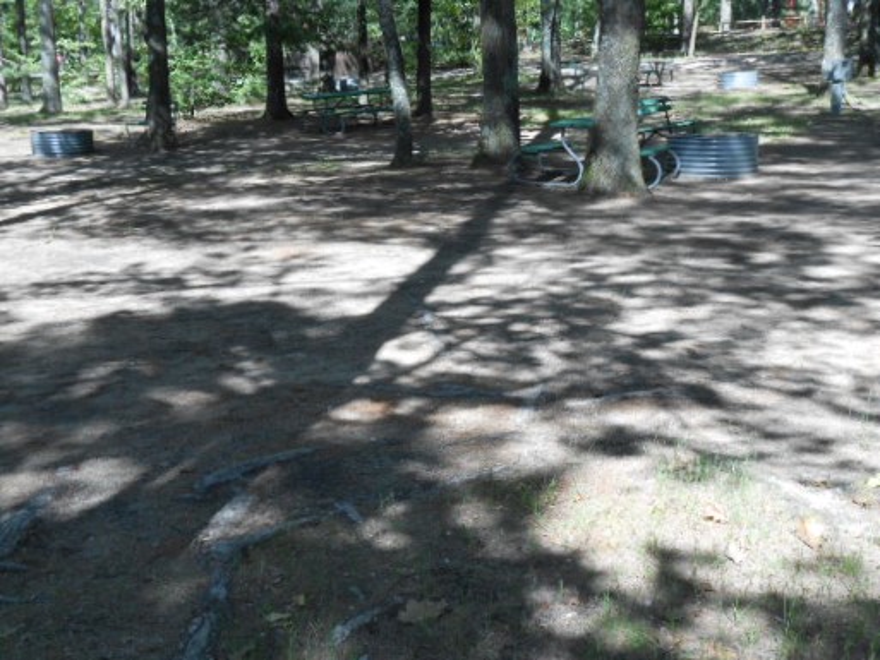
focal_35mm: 44
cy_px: 330
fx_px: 1119
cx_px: 440
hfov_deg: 42.9
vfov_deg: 32.9
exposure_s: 1/125
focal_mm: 7.8
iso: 80
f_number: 4.5
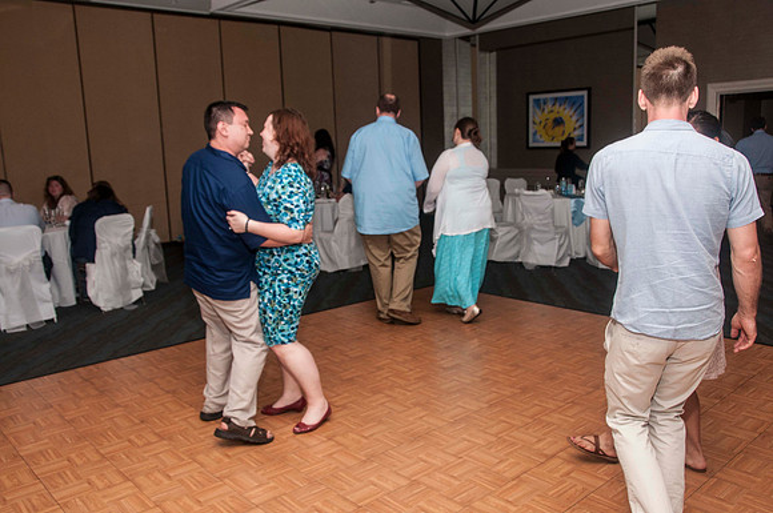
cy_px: 256
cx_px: 386
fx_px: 643
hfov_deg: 62.0
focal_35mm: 30
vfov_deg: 43.5
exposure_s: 1/60
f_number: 5.6
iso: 400
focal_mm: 20
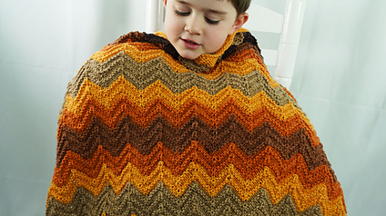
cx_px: 193
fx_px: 389
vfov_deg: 30.0
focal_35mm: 38
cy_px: 190
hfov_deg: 52.8
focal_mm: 24
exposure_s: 1/40
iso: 100
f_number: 5
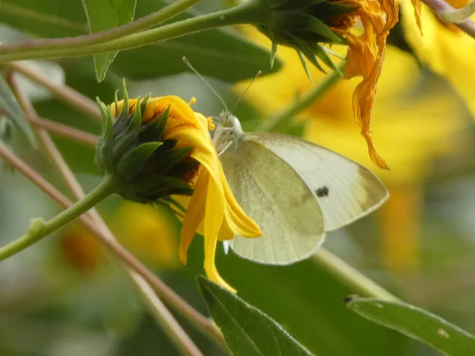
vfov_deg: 3.3
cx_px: 238
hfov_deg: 4.4
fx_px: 6230
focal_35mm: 454
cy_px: 178
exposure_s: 1/100
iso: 160
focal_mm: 81.4
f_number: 5.6
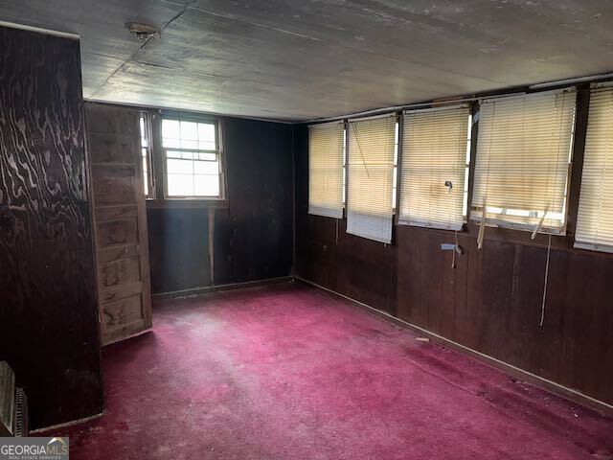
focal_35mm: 24
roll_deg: -0.7
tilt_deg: -10.6
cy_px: 230
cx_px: 306
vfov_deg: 56.8
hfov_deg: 71.6
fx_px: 425
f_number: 1.78
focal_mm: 6.76
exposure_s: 1/7
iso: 250
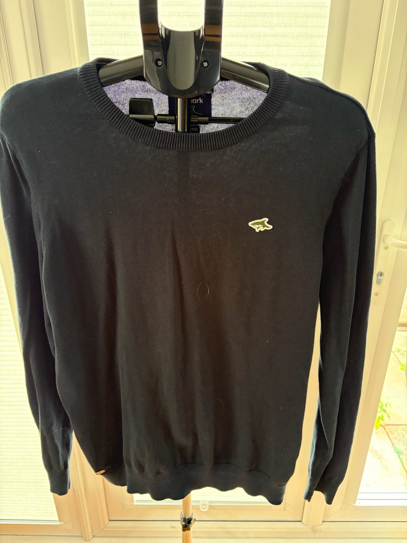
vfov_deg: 67.3
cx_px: 204
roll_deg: +0.0
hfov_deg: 53.1
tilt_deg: -24.7
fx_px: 408
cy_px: 272
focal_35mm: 26
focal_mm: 5.96
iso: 500
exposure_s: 1/50
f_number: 1.6
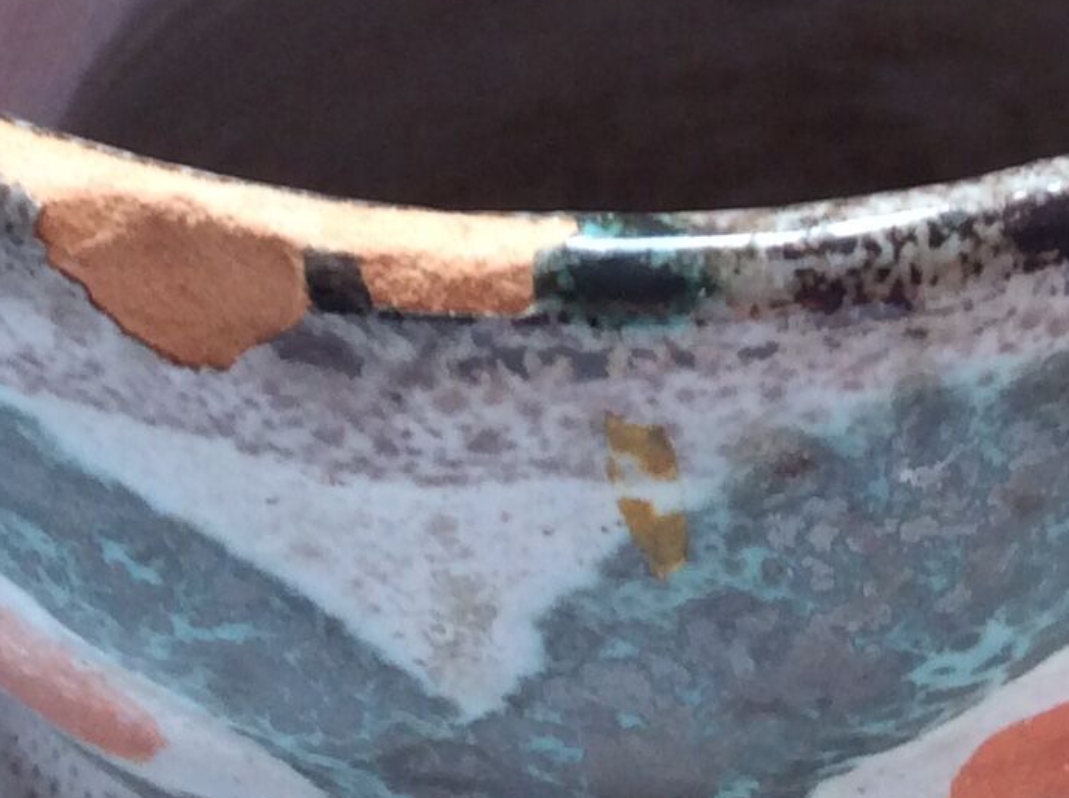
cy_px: -306
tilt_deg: -46.6
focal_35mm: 120
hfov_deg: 16.3
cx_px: 899
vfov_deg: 11.9
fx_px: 3700
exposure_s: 1/25
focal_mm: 3.3
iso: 50
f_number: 2.4
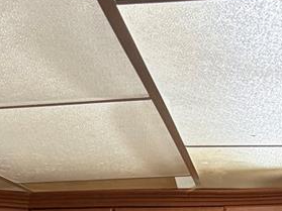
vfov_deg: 11.8
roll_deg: +0.3
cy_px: 429
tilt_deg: -5.8
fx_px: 912
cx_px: 31
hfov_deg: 17.3
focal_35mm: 112
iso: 200
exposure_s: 1/60
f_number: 1.6
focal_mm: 5.96
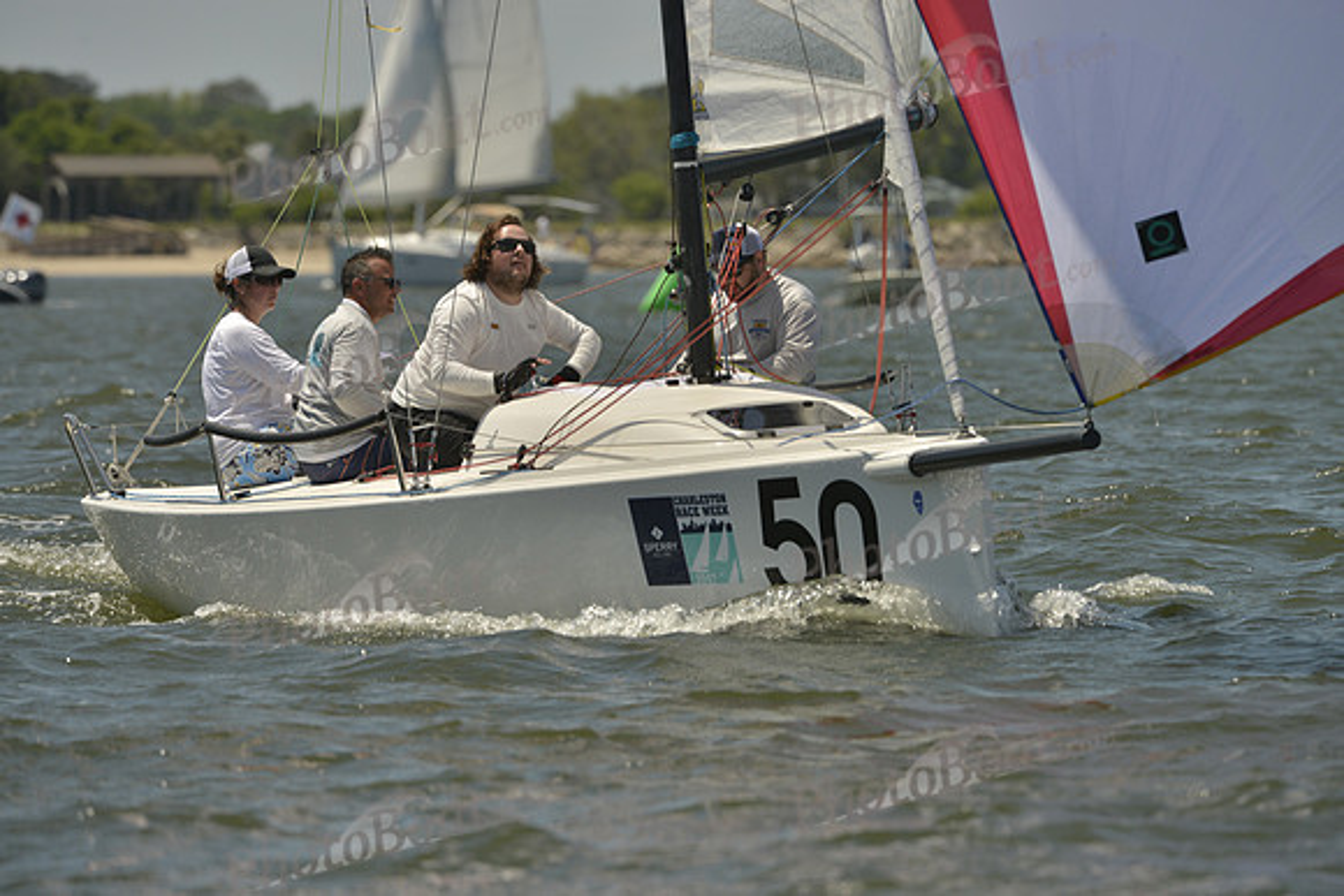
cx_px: 672
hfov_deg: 5.2
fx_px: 14936
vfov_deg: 3.4
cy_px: 448
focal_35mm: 400
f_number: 9
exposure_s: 1/1600
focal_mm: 400
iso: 280
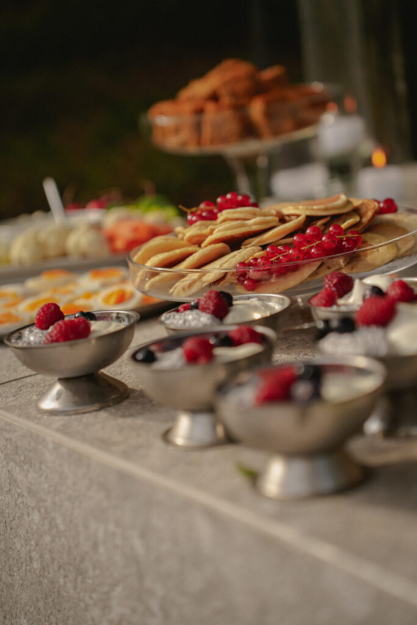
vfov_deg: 27.0
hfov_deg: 18.2
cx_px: 208
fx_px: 1303
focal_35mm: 75
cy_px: 312
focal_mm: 75
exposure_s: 1/800
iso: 125
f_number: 2.8
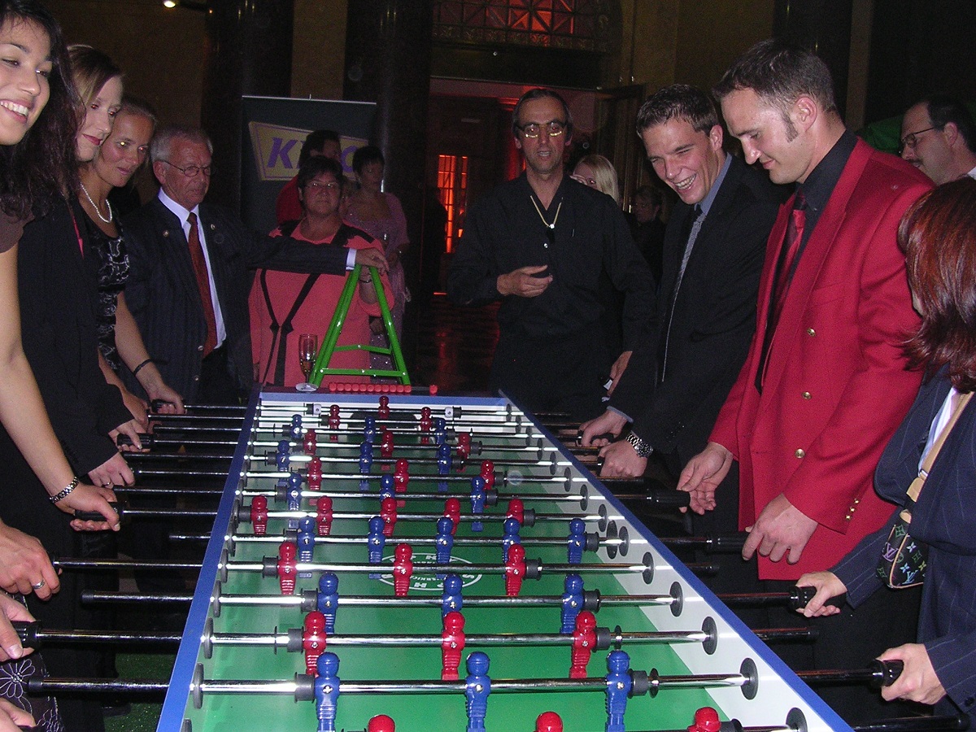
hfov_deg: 49.0
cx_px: 488
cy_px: 366
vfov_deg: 37.7
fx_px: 1071
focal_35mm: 38
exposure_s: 1/60.1
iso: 298
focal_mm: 5.8
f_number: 2.8
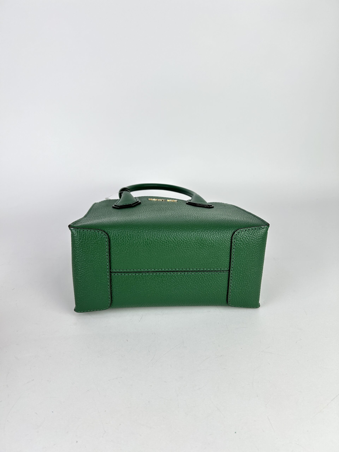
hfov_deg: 53.1
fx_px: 339
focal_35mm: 26
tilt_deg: -23.8
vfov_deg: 67.3
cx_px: 170
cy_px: 226
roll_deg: +0.0
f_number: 1.5
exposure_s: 1/233
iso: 40
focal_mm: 5.7
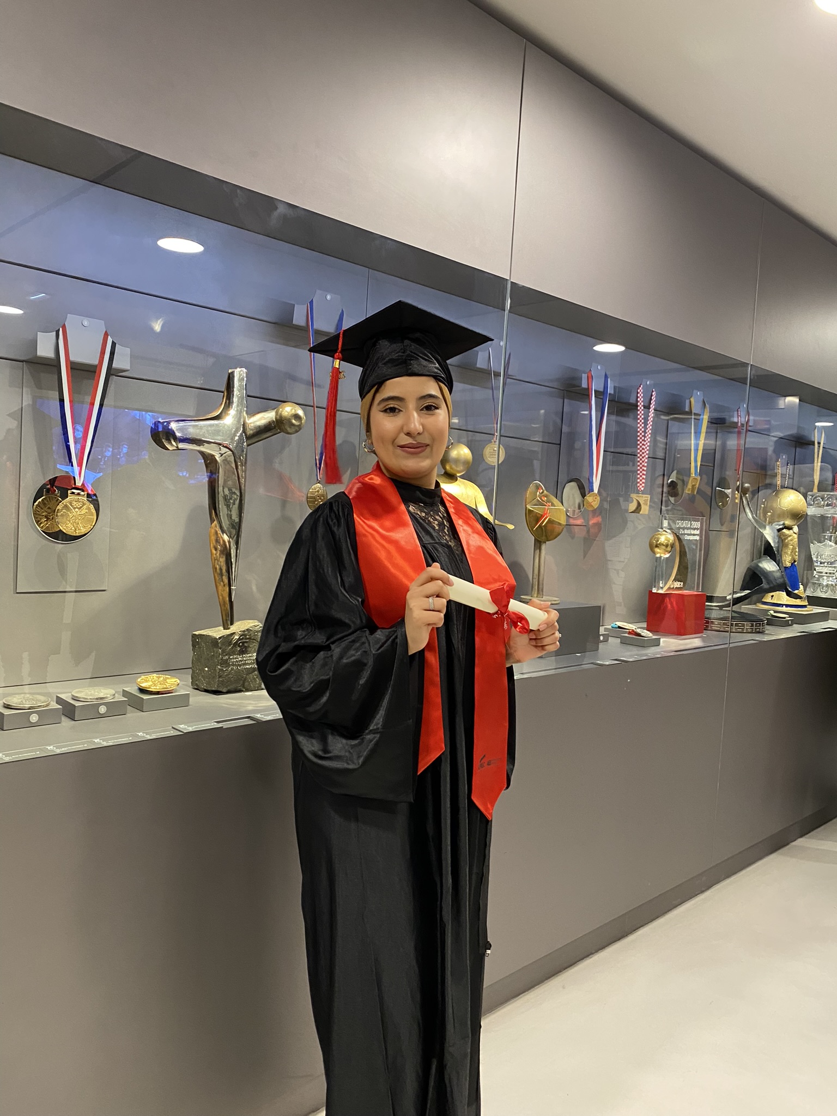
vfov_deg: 67.3
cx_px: 418
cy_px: 558
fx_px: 838
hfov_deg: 53.1
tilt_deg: -2.2
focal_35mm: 26
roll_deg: -3.3
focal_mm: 4.25
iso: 250
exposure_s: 1/53
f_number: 1.8
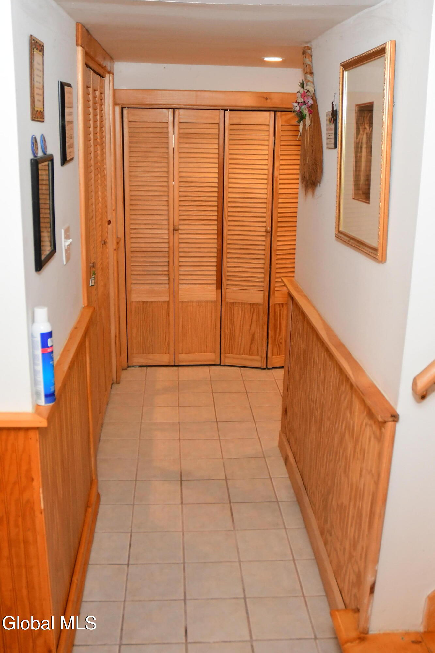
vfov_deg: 53.1
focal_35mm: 36
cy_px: 326
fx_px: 653
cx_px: 218
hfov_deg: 36.9
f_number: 3.5
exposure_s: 1/160
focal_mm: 18
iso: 2000
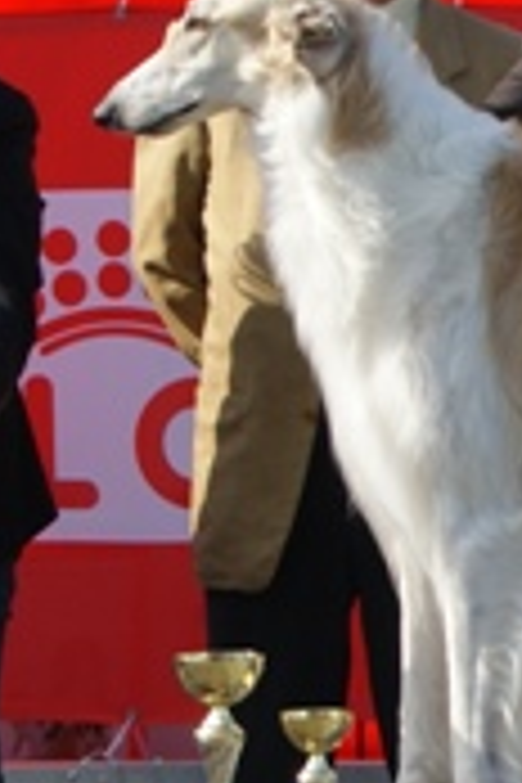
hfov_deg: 6.6
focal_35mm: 207
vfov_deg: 9.9
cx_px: 612
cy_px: 572
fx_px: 4502
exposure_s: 1/160
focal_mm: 50
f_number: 8
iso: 100
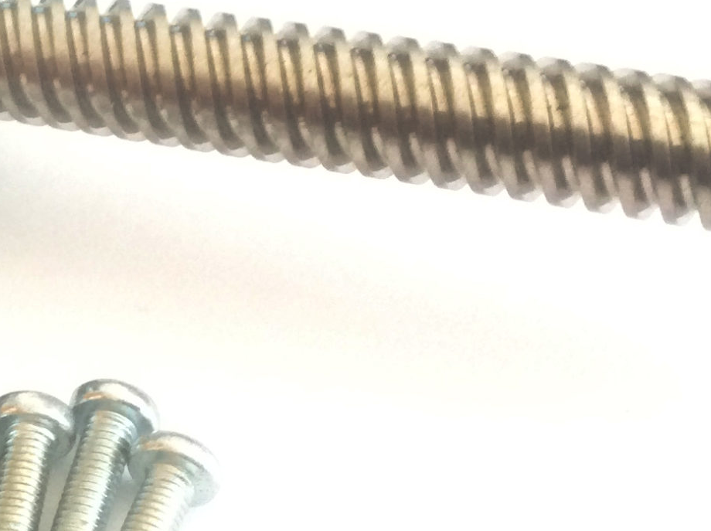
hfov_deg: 20.7
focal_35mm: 89
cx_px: -115
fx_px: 1825
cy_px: 426
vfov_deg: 16.4
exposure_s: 1/24
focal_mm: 3.3
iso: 100
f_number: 2.4
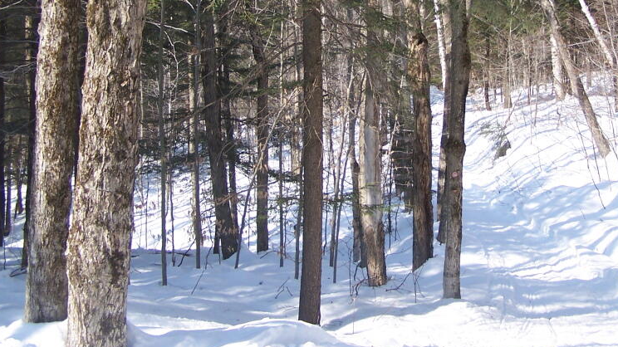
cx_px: 400
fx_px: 934
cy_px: 53
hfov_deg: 36.3
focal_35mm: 57
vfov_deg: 20.7
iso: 80
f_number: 2.8
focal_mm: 6.3
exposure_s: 1/500
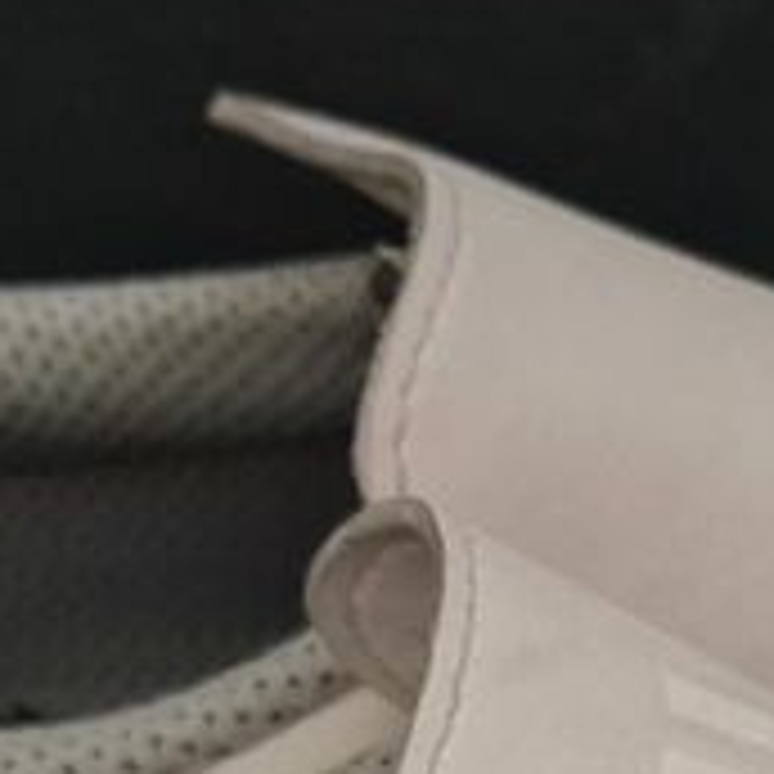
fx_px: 3516
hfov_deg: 12.5
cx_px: 688
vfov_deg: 11.8
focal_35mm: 139
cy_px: 1264
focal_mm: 4
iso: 640
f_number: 1.8
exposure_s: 1/25
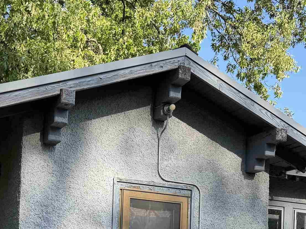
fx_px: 592
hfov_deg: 29.0
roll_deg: -2.3
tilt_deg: +4.1
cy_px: 261
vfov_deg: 20.7
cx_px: 142
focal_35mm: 67
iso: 80
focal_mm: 6.76
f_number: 1.78
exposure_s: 1/1553
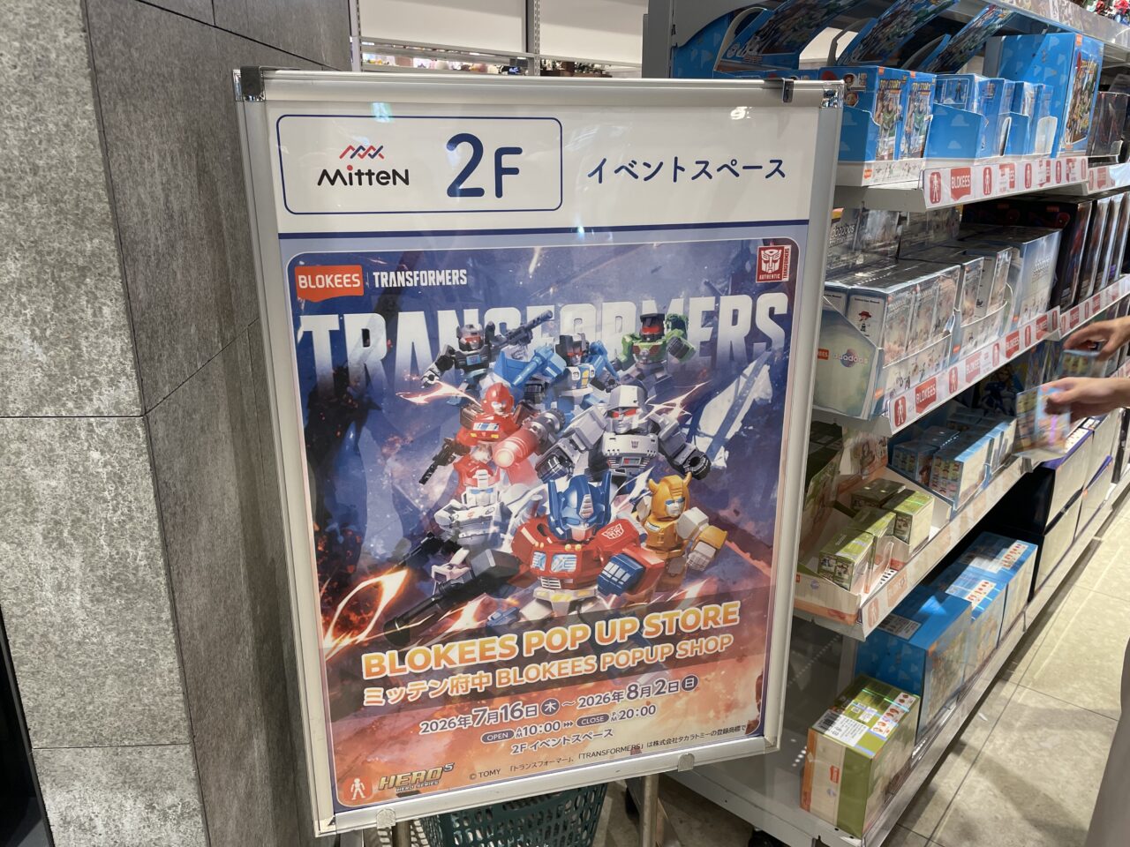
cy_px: 424
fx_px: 849
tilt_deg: -19.2
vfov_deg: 53.1
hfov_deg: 67.3
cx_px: 565
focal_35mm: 26
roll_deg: -0.9
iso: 80
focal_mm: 4.2
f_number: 1.6
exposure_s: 1/60
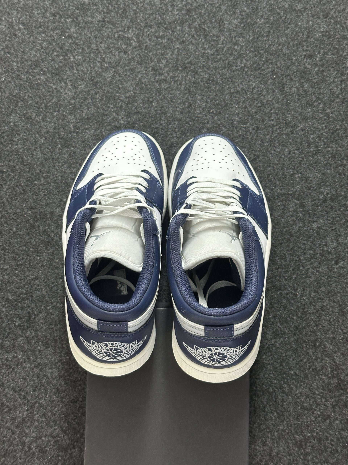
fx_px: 643
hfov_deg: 30.3
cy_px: 232
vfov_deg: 39.7
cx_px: 174
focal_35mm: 48
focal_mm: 6.86
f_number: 1.78
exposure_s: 1/33
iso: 250
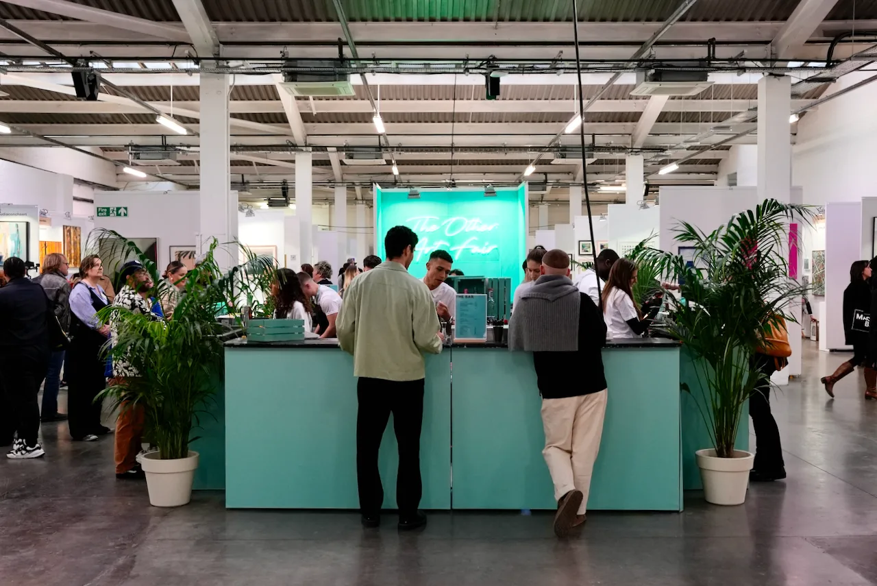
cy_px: 293
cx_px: 438
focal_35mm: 39
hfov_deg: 49.5
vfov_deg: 34.3
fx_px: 951
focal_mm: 39
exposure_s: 1/200
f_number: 5.6
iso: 4000
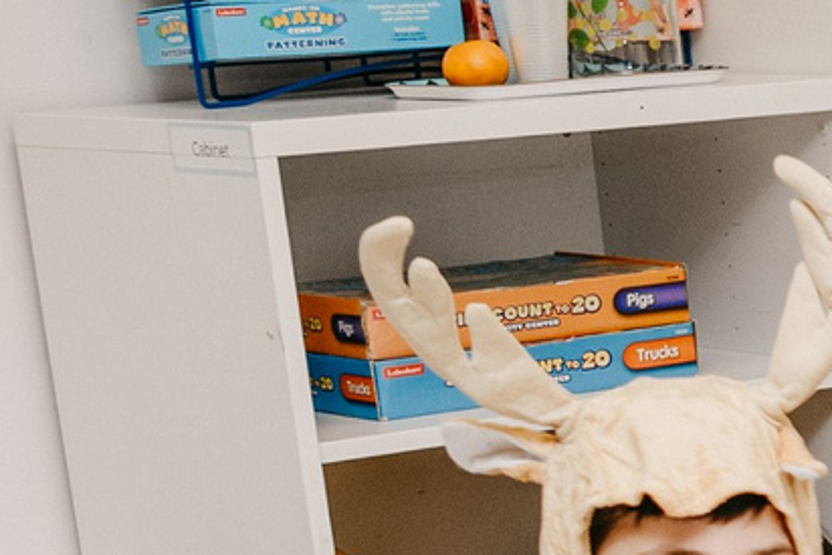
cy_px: 915
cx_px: 2003
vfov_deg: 8.9
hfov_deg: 11.4
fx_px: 3445
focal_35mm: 149
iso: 250
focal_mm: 24
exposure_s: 1/160
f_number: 4
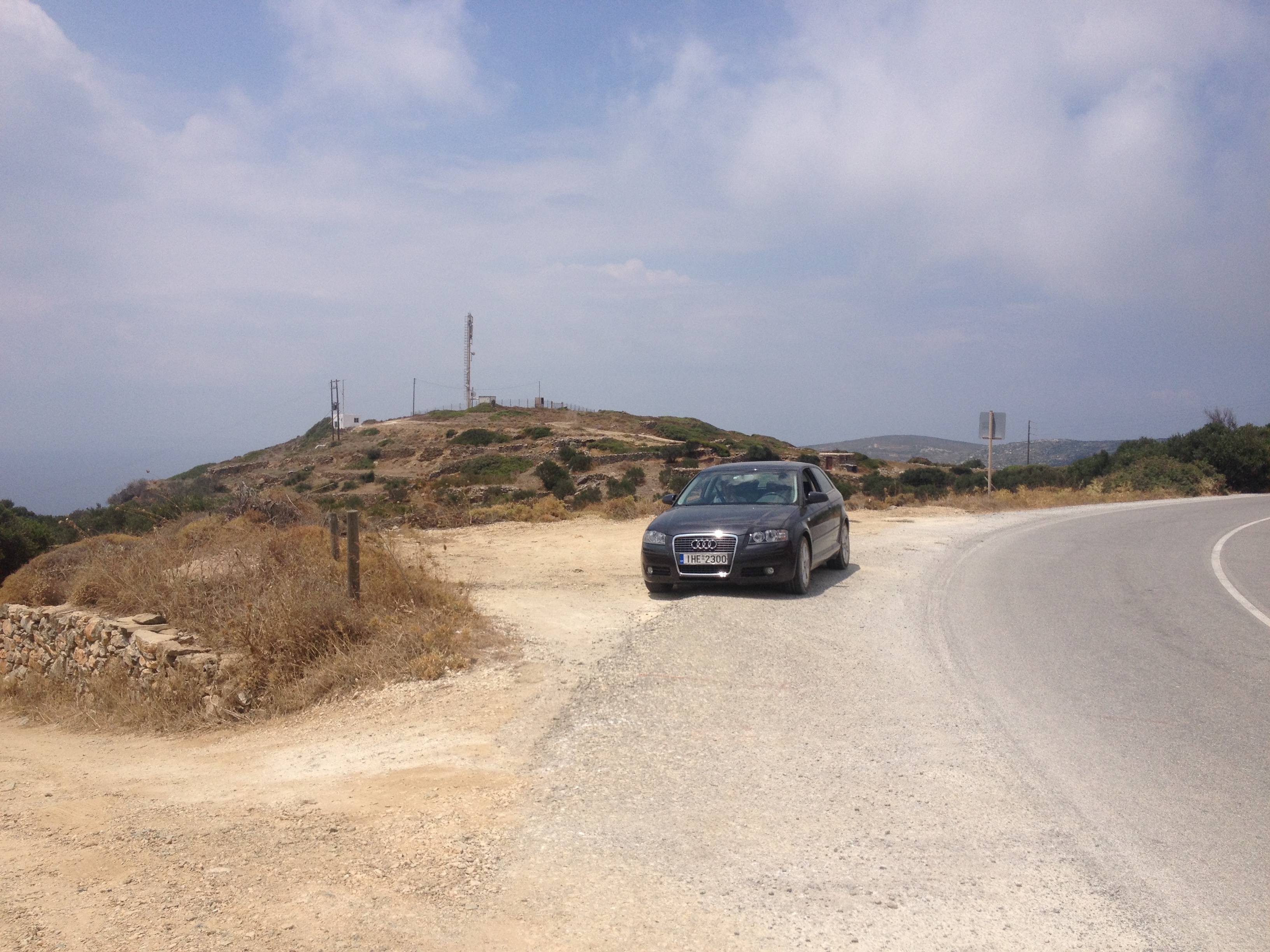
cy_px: 476
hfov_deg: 52.6
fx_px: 1284
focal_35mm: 35
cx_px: 635
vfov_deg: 40.7
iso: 50
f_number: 2.4
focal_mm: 4.28
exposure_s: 1/3690
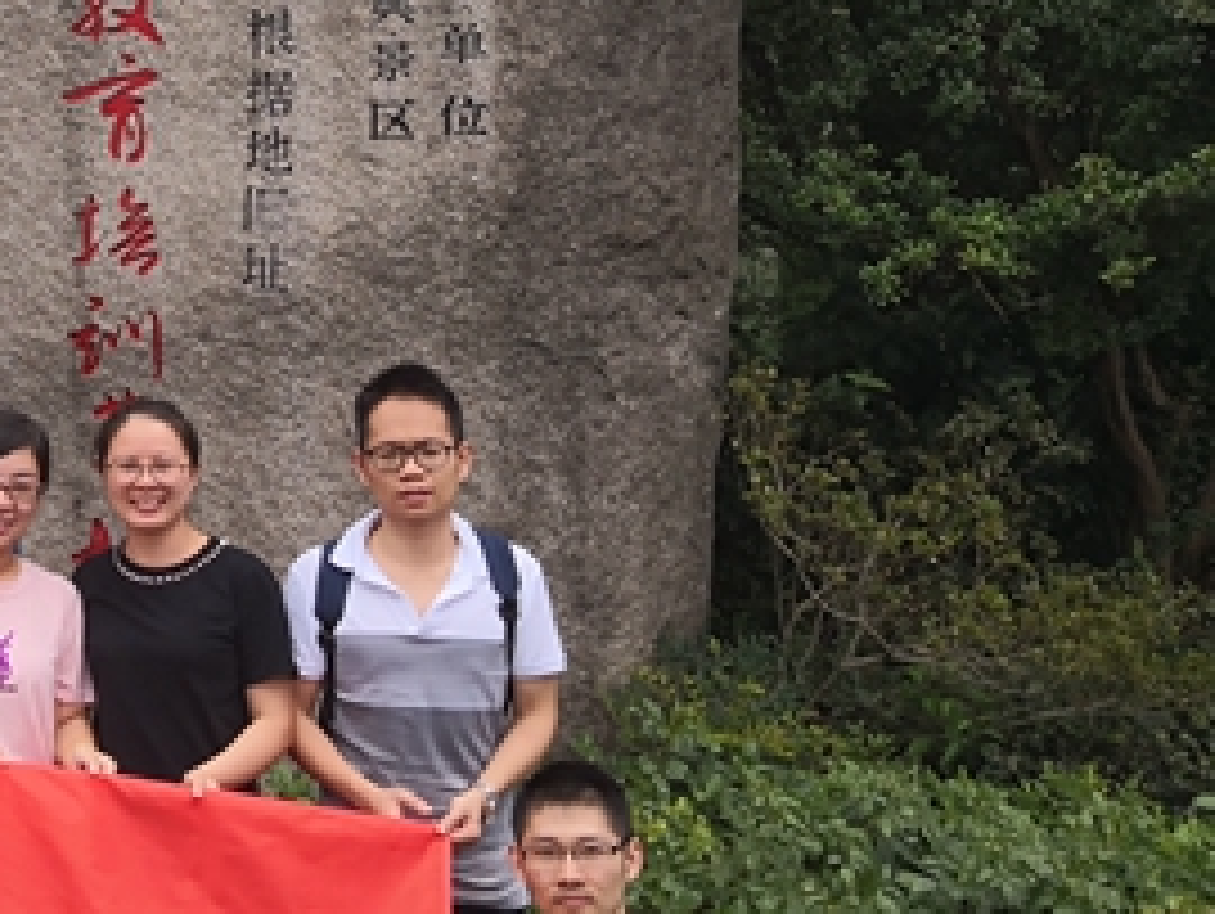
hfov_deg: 25.5
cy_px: 187
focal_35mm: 70
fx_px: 2459
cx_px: -162
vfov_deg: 20.8
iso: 50
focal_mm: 3.95
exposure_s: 1/1033
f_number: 1.6
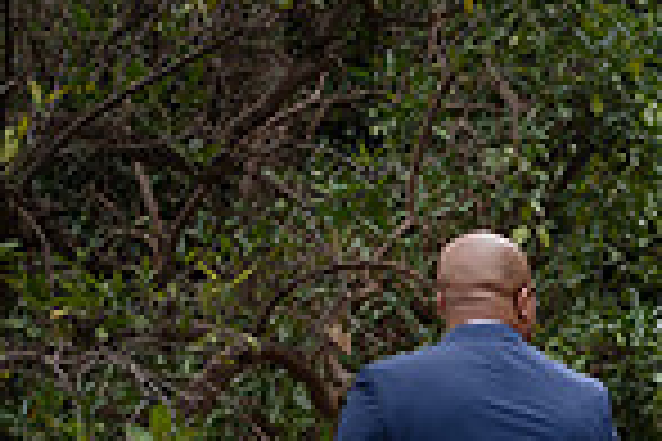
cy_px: 504
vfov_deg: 8.6
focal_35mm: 158
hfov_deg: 12.6
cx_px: 824
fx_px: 2905
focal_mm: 40
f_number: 2
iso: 100
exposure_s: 1/80
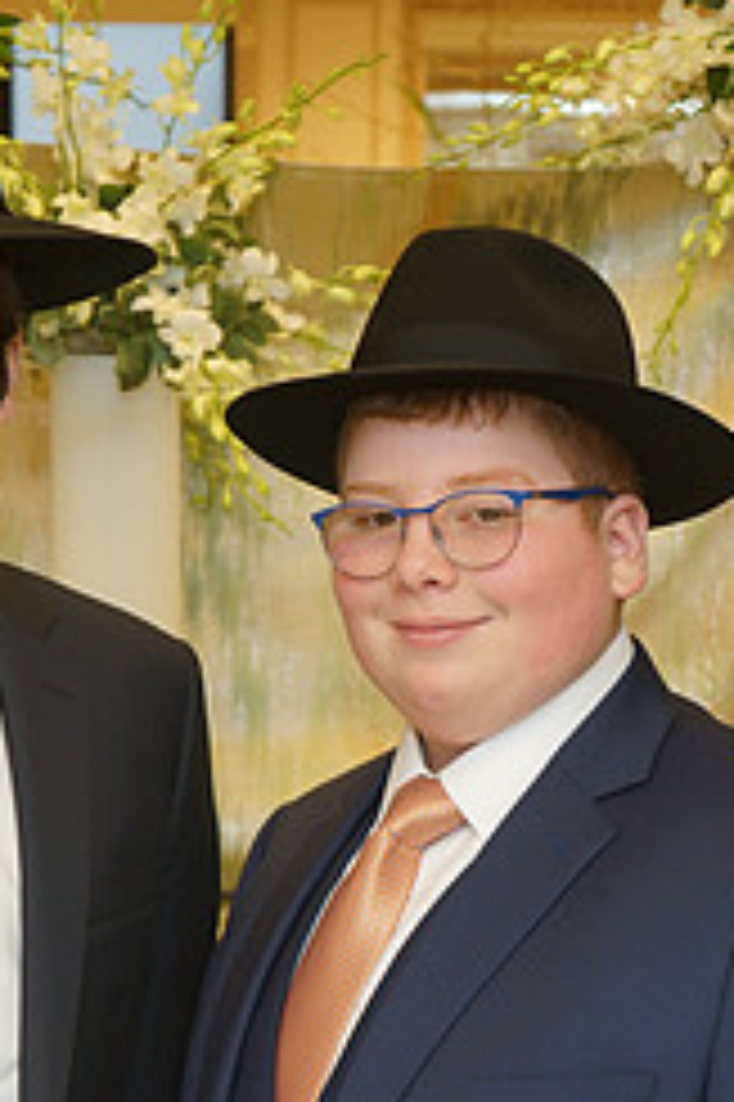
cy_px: 803
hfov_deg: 12.5
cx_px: 554
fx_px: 3338
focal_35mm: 109
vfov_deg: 18.7
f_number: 5
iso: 400
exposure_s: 1/100
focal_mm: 46
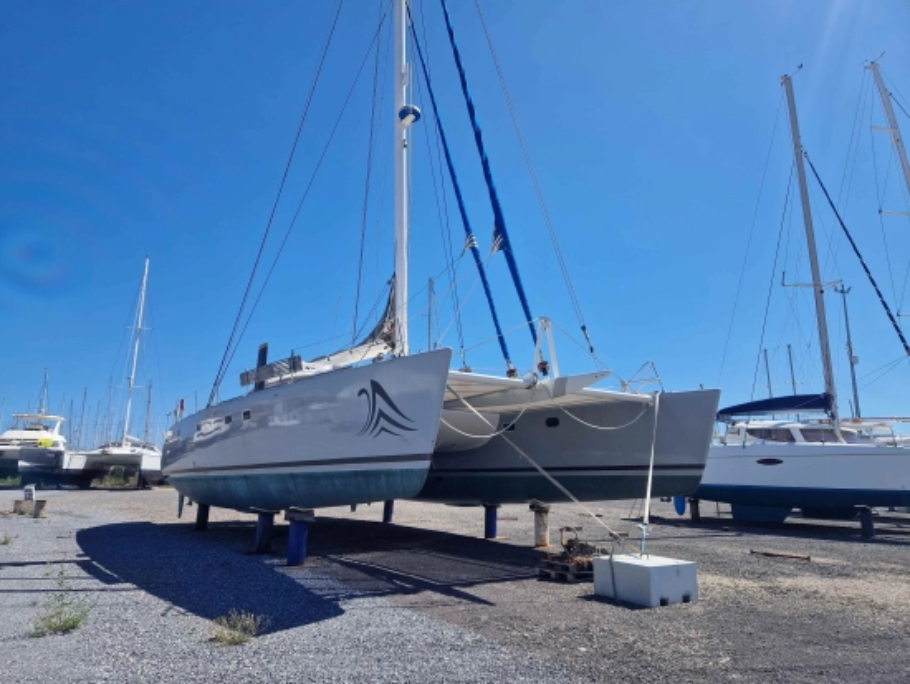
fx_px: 605
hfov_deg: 73.9
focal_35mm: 23
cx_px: 455
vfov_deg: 58.9
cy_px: 342
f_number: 1.8
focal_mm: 5.4
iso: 50
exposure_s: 1/2104
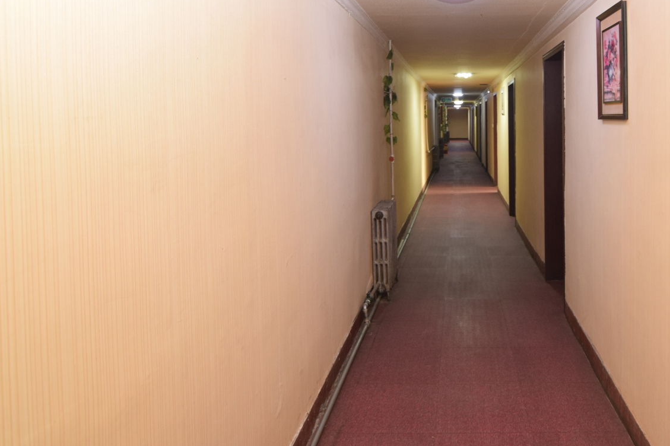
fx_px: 480
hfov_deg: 67.7
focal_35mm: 26
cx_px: 453
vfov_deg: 48.1
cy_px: 113
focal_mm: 11
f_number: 4.5
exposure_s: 1/10
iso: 500
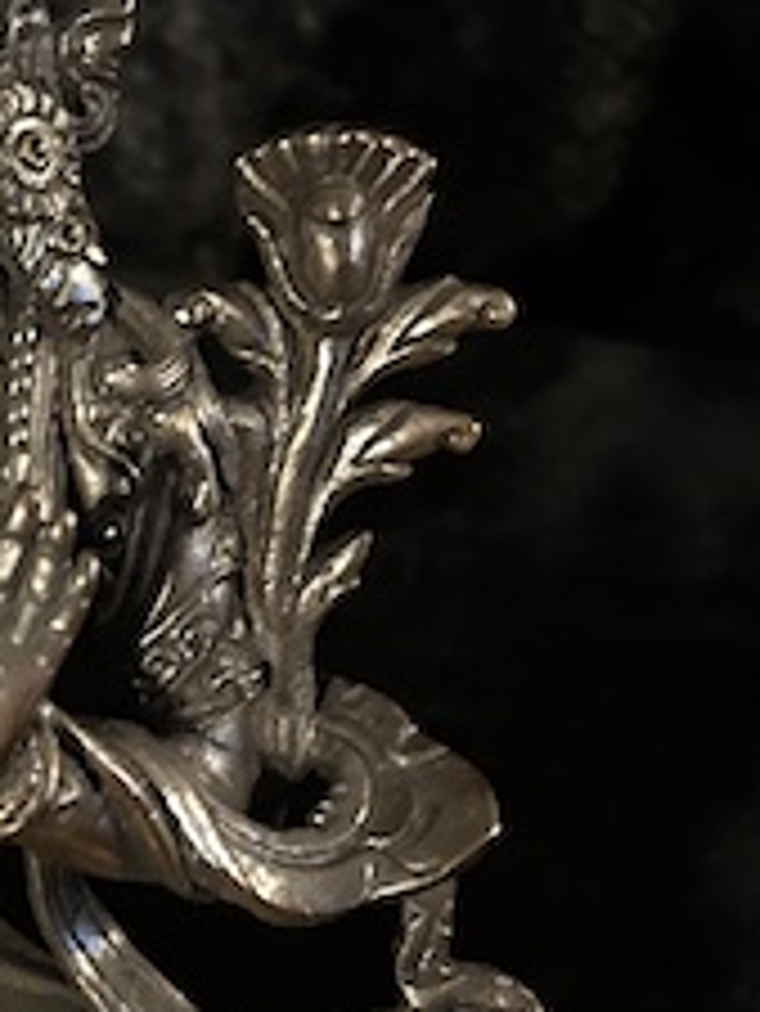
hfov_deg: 19.0
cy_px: 639
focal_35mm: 74
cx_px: -112
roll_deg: -4.5
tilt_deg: -29.8
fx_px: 2164
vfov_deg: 26.2
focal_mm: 5.7
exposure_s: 1/20
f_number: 1.5
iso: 1000
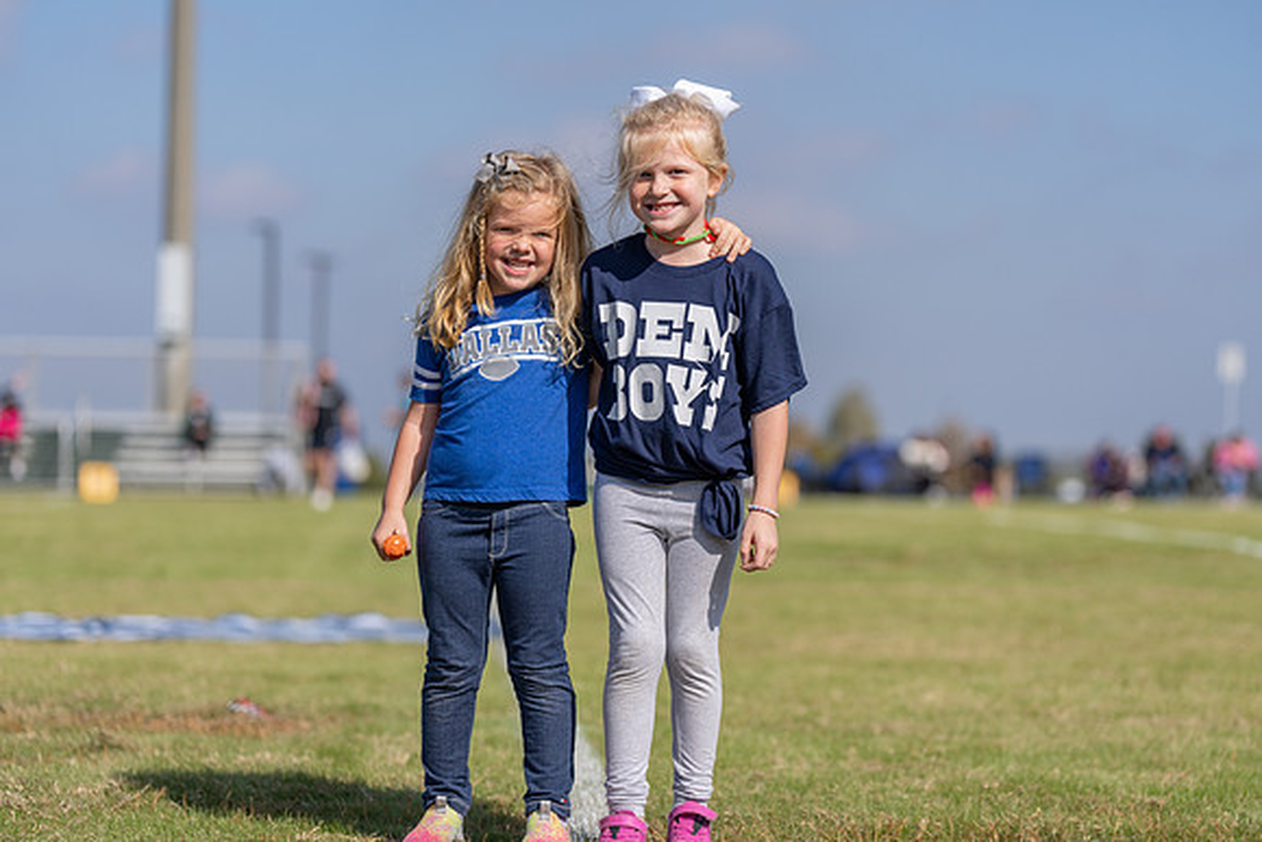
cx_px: 631
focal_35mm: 115
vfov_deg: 11.9
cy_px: 421
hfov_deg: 17.8
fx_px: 4032
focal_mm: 115
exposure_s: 1/2500
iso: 100
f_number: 2.8
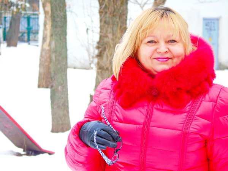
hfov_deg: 8.1
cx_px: 114
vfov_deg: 6.1
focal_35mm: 243
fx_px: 1601
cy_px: 86
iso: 400
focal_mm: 43
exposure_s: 1/125
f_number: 4.8
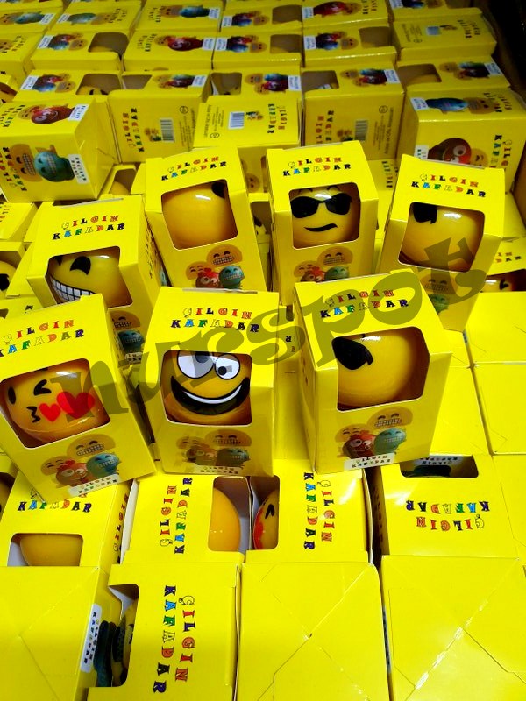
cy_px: 350
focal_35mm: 26
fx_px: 527
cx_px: 263
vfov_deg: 67.3
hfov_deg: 53.1
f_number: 2.4
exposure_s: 1/100
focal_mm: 4.32
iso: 320
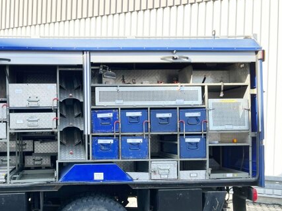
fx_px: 318
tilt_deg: +0.1
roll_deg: -1.8
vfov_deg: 36.6
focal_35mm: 39
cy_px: 133
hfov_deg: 46.6
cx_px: 79
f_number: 1.5
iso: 50
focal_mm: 5.7
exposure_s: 1/733
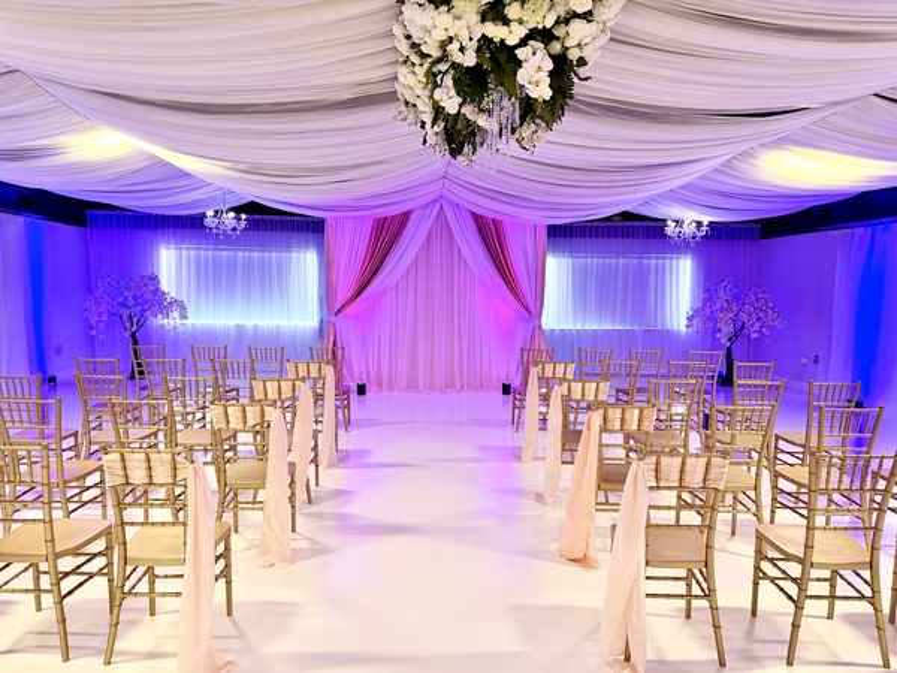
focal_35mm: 24
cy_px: 336
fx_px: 622
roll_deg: +0.2
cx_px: 448
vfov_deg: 56.8
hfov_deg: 71.6
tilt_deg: -5.2
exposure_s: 1/60
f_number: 1.78
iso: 400
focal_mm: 6.76
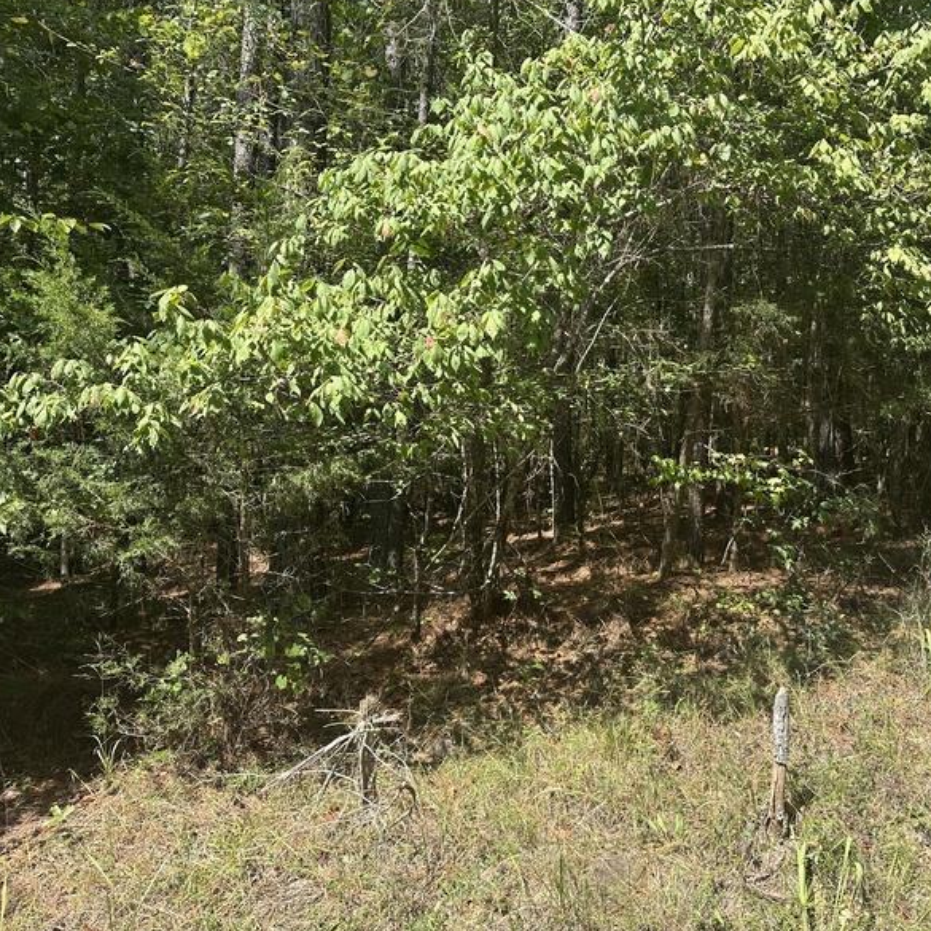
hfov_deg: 54.8
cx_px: 598
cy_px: 458
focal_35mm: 29
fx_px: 882
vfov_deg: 55.6
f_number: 1.78
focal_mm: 6.86
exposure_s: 1/1131
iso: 80
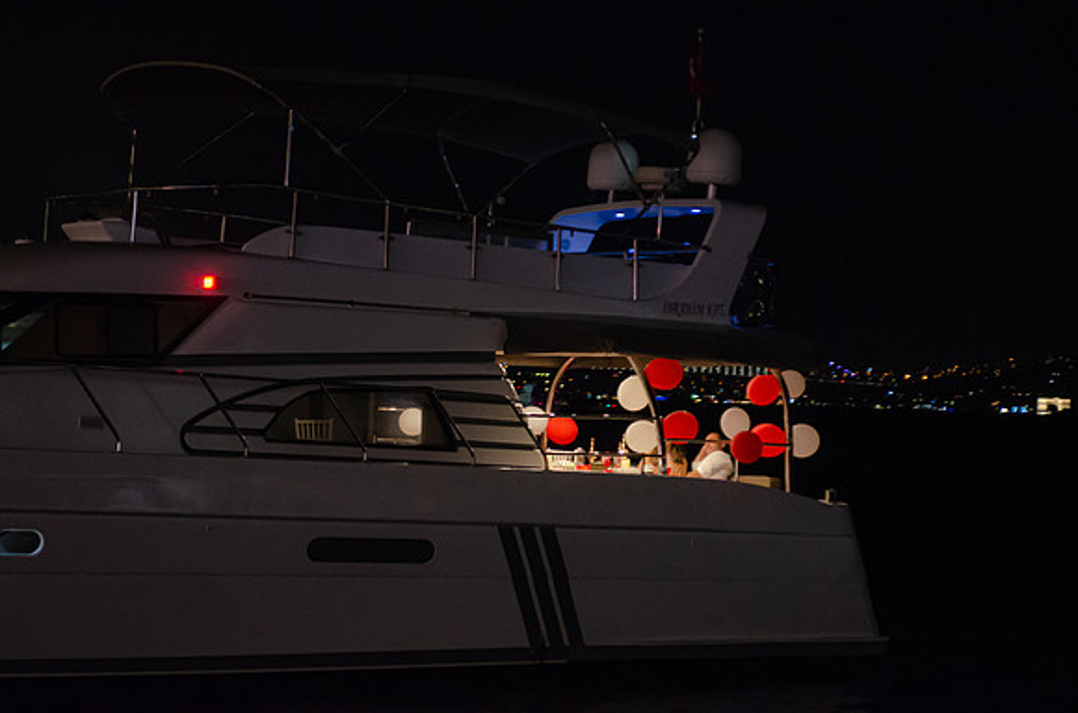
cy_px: 356
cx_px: 539
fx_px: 2689
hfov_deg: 22.7
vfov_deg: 15.1
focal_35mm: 90
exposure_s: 1/80
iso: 2500
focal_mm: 60
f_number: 2.8
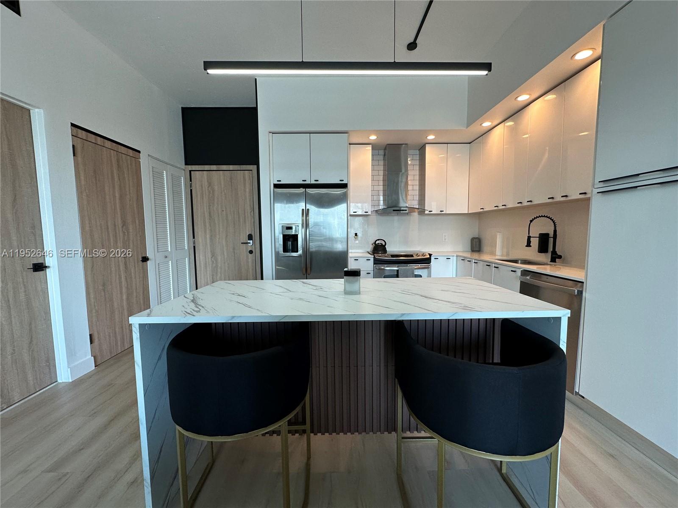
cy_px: 254
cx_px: 339
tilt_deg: -3.9
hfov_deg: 102.1
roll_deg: +0.6
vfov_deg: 85.7
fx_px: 274
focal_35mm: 14
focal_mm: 2.22
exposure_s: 1/120
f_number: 2.2
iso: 125
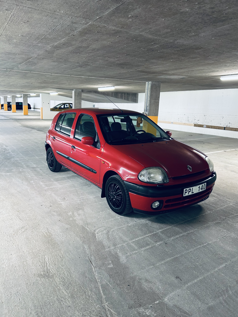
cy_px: 158
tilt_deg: -11.6
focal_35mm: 26
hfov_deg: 53.1
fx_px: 238
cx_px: 119
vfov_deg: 67.3
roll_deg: -2.7
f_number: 1.5
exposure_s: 1/50
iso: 200
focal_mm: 5.7
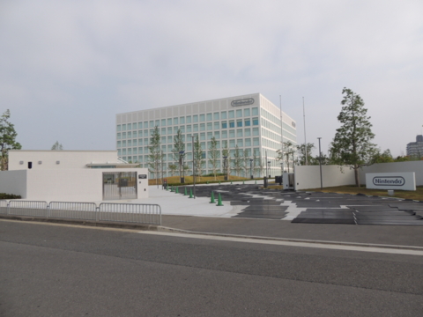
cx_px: 212
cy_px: 158
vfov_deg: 56.8
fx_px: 293
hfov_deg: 71.6
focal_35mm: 24
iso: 100
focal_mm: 4.3
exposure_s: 1/1250
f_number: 3
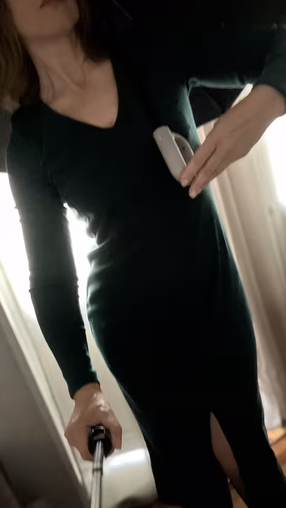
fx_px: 445
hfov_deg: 35.6
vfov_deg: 59.5
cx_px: 120
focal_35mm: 33
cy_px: 253
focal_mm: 2.69
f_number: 1.9
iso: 640
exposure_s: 1/17
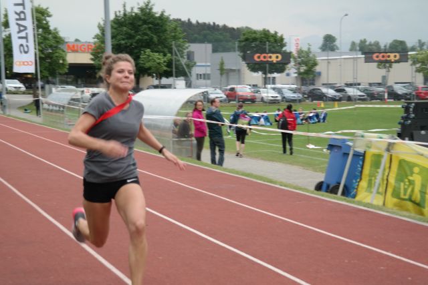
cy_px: 142
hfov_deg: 24.2
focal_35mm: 84
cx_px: 214
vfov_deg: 16.3
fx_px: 999
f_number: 5.6
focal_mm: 55
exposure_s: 1/160
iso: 200
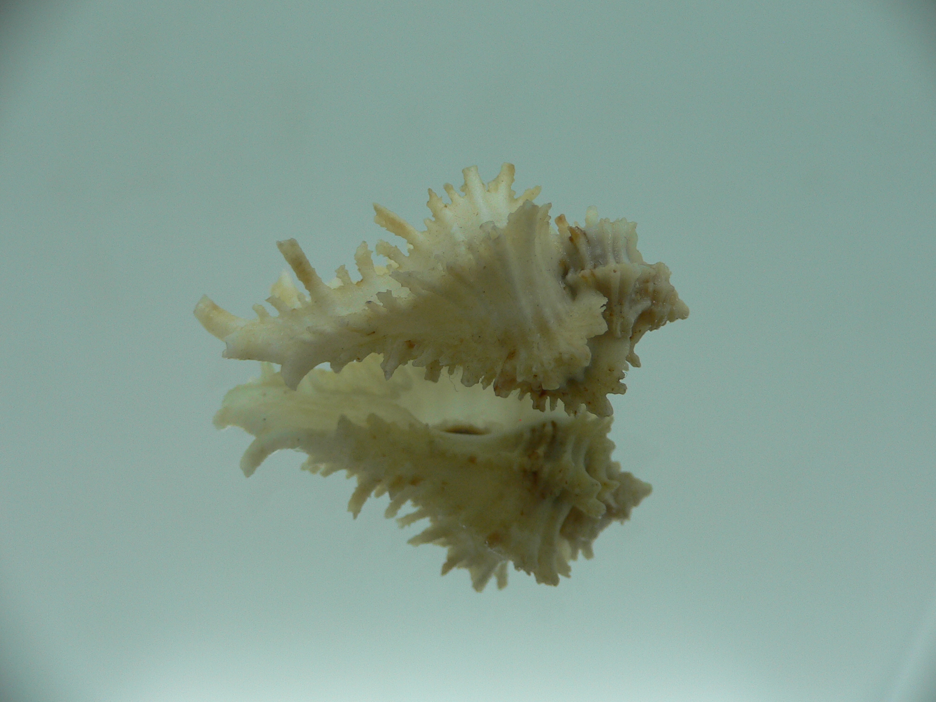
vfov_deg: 40.7
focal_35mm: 35
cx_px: 468
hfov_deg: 52.6
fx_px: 946
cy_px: 351
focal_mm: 4.6
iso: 80
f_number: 2.8
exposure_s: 1/60
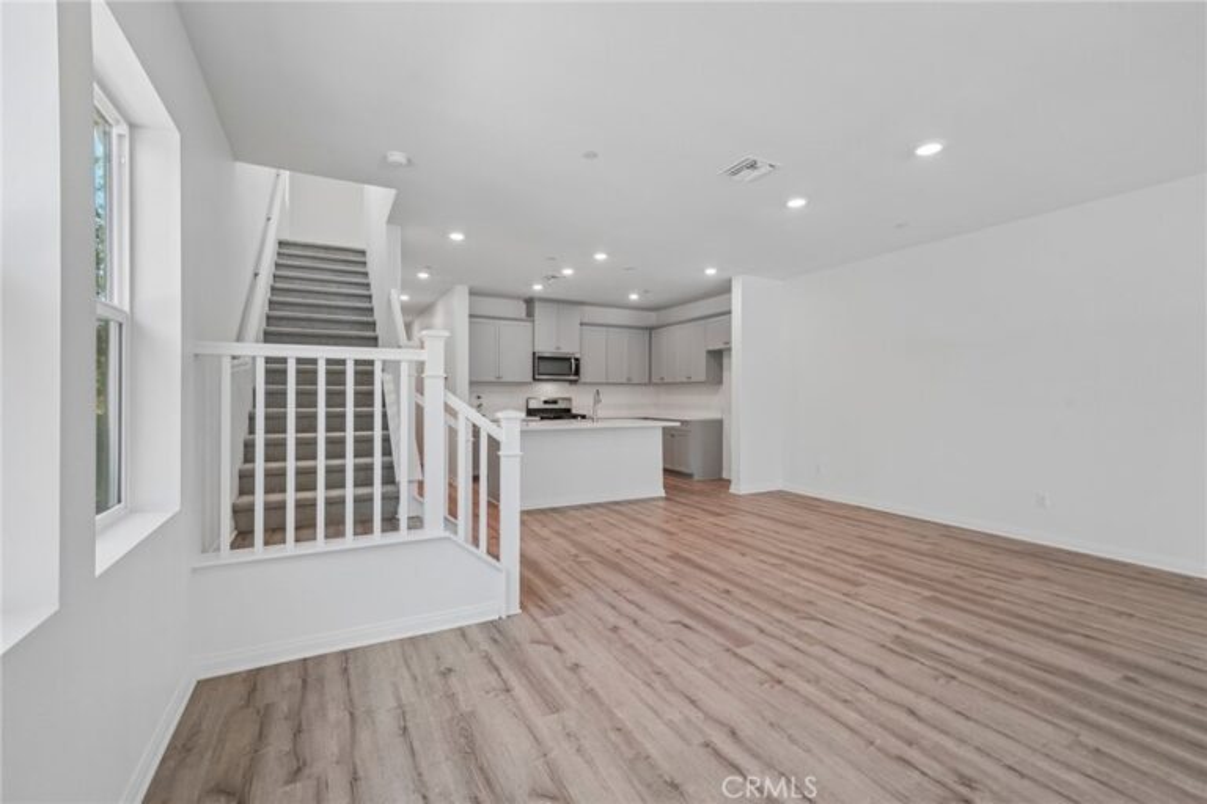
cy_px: 402
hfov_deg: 100.4
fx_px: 503
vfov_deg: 77.3
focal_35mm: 15
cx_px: 604
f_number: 8
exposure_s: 1/25
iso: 400
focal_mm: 15
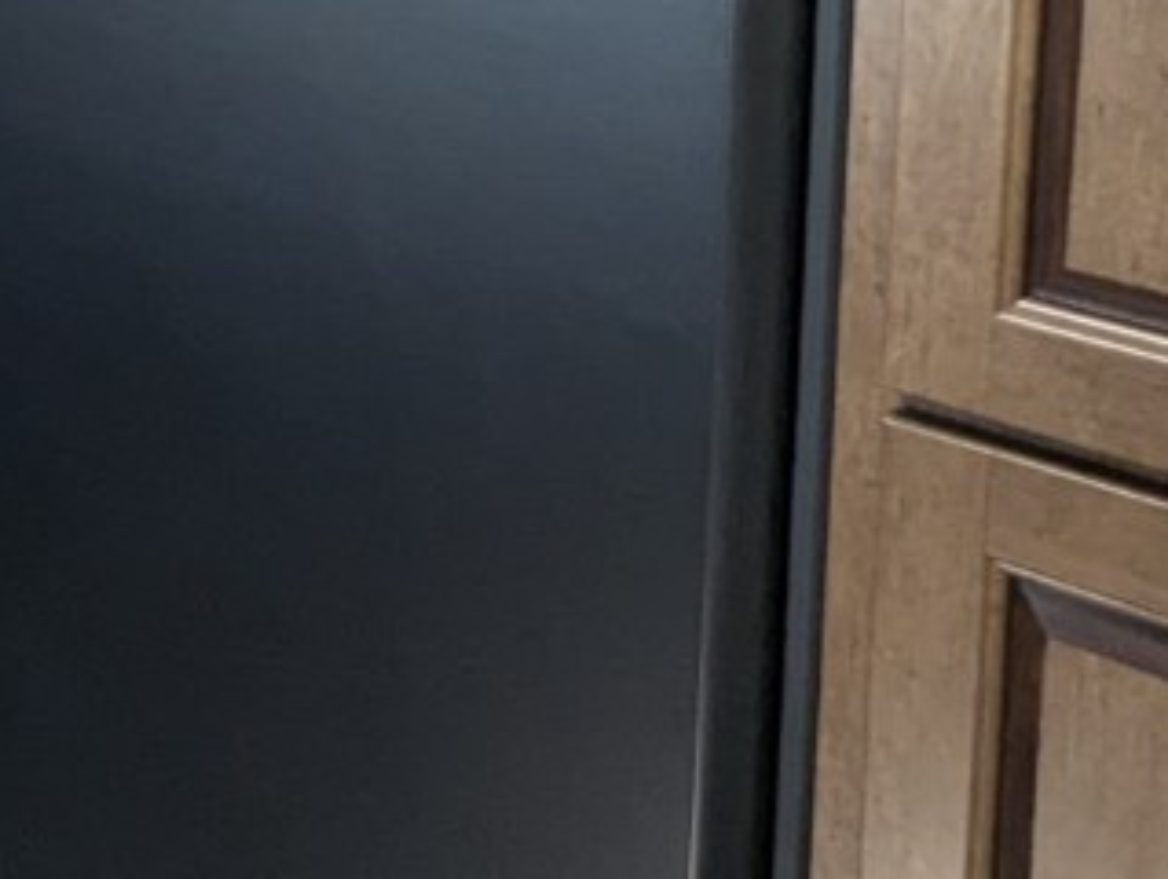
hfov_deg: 26.0
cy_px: -392
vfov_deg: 18.8
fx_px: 2365
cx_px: -64
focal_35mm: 70
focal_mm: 2.35
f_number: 2.2
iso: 243
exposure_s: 1/69.5
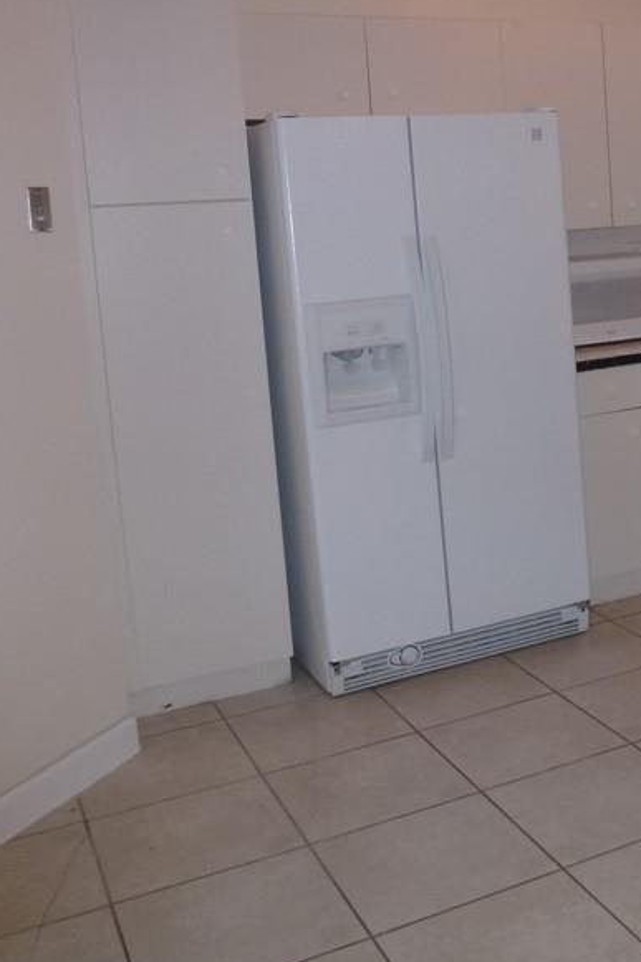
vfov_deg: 44.2
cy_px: 373
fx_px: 1176
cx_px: 626
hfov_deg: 28.8
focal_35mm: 44
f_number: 3.3
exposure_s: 1/60
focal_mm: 4.3
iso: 160
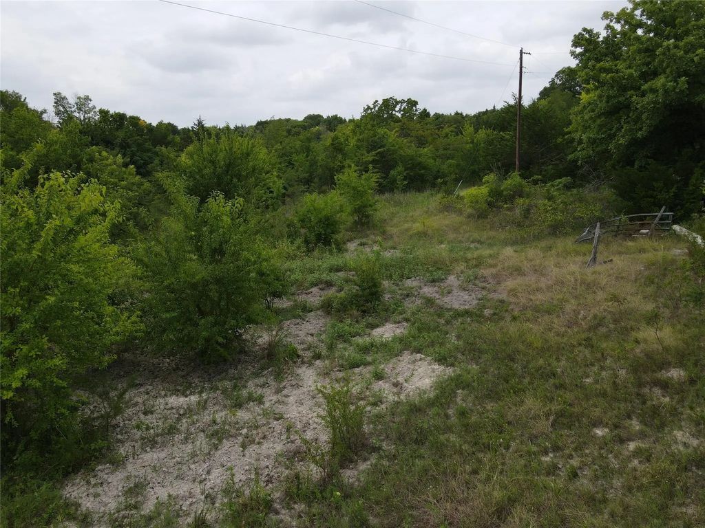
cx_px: 352
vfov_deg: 56.8
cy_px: 264
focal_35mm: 24
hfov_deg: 71.6
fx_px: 489
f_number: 2.8
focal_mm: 4.5
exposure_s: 1/725
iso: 110
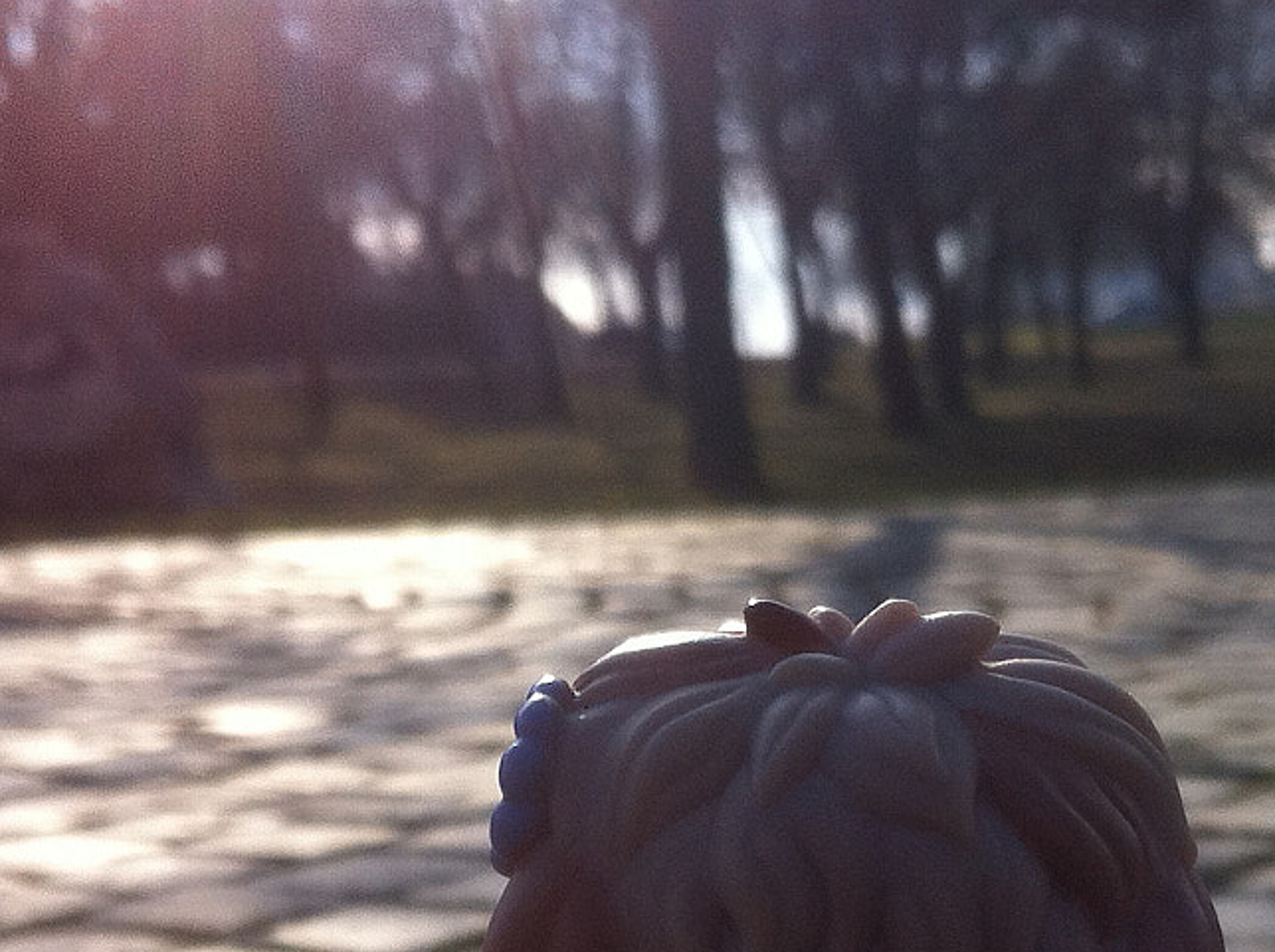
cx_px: 725
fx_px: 3200
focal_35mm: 87
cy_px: 1038
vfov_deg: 16.4
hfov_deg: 22.5
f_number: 2.8
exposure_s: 1/943
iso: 80
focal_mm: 3.85
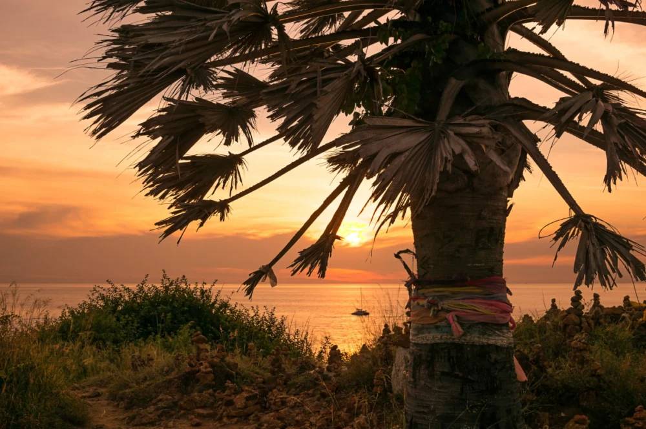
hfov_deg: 43.7
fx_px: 806
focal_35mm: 45
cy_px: 214
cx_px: 323
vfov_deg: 29.8
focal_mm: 30
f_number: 10
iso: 100
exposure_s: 1/200
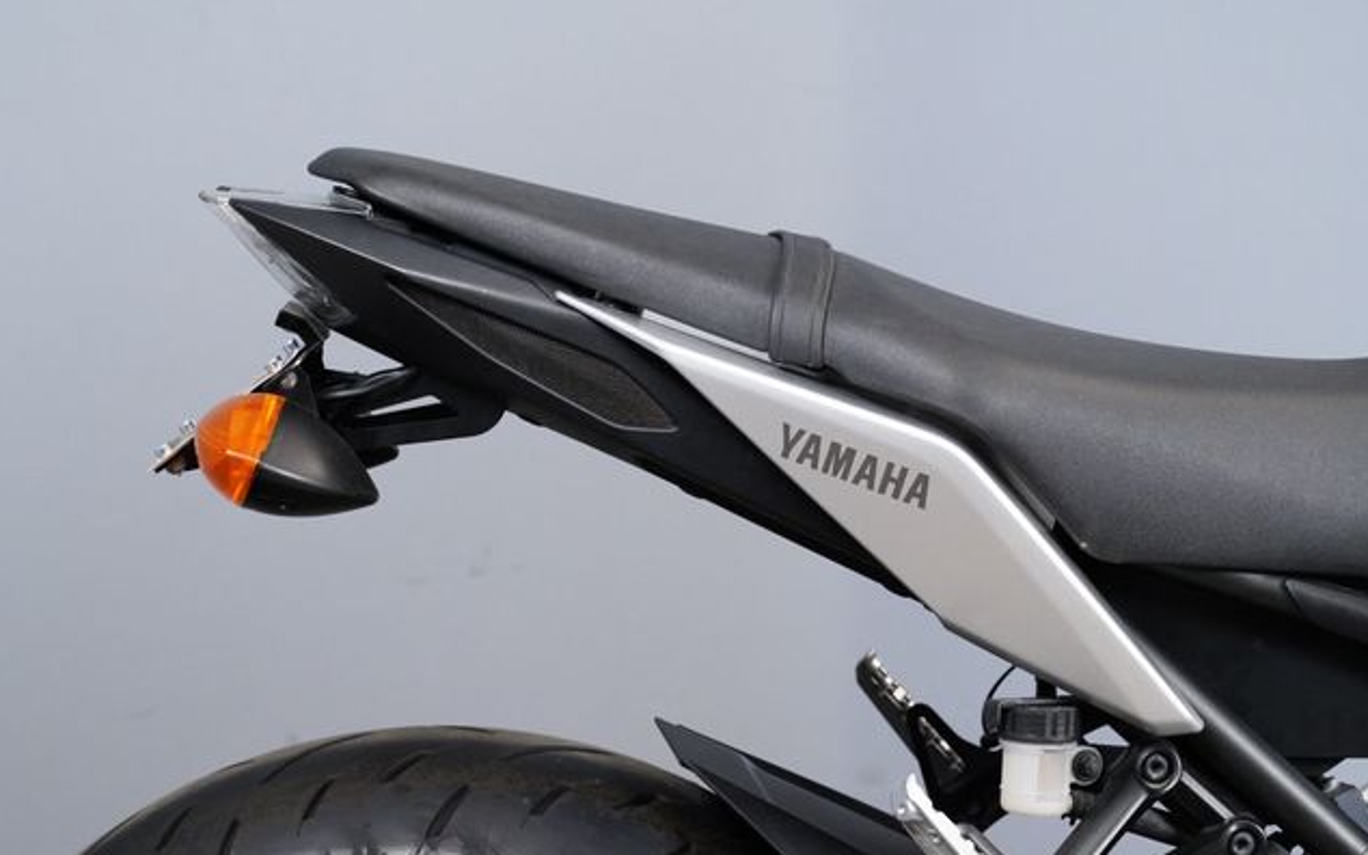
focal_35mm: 108
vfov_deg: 12.1
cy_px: 457
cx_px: 682
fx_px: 4026
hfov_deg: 19.3
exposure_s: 1/80
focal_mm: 105
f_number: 9
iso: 5000
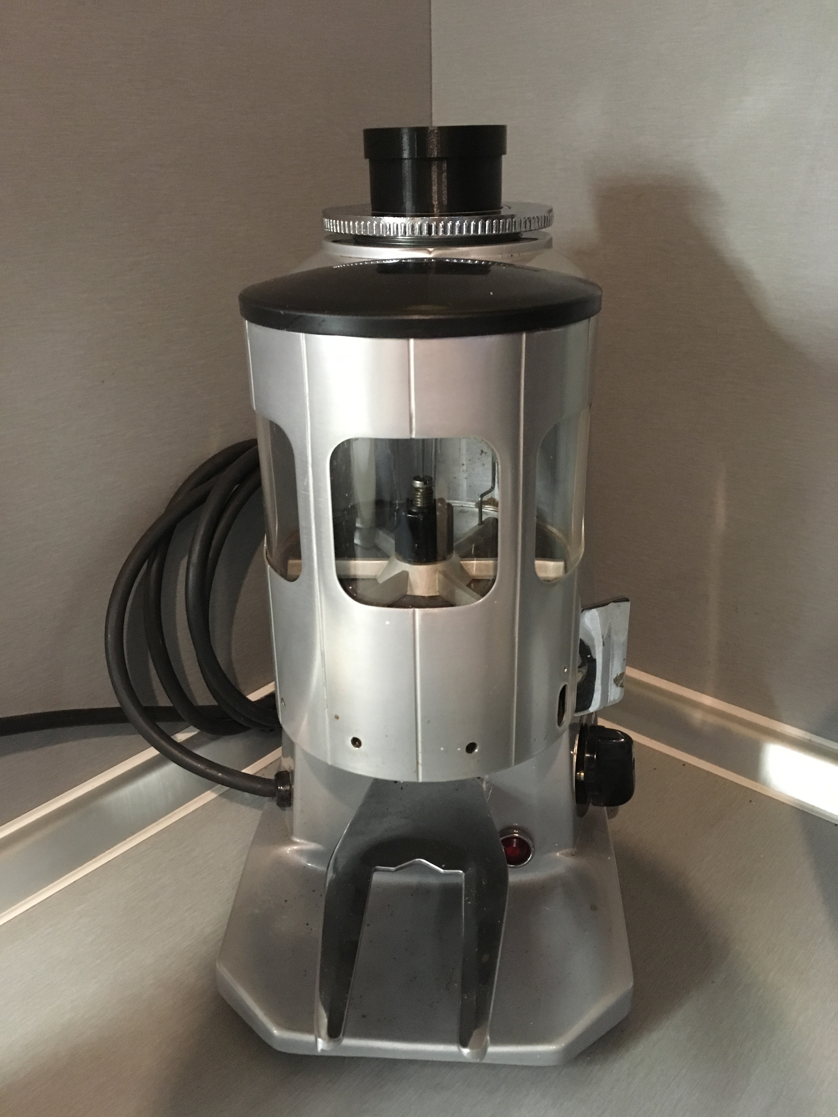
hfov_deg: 48.2
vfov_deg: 61.7
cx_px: 419
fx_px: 936
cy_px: 558
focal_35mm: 29
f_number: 2.2
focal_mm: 4.15
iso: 400
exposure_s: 1/17
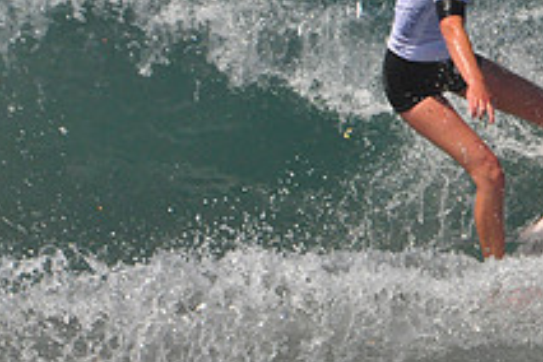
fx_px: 33829
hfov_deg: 0.9
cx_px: 727
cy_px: 60
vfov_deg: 0.6
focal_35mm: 2243
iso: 1250
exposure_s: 1/1000
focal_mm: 550
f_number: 18
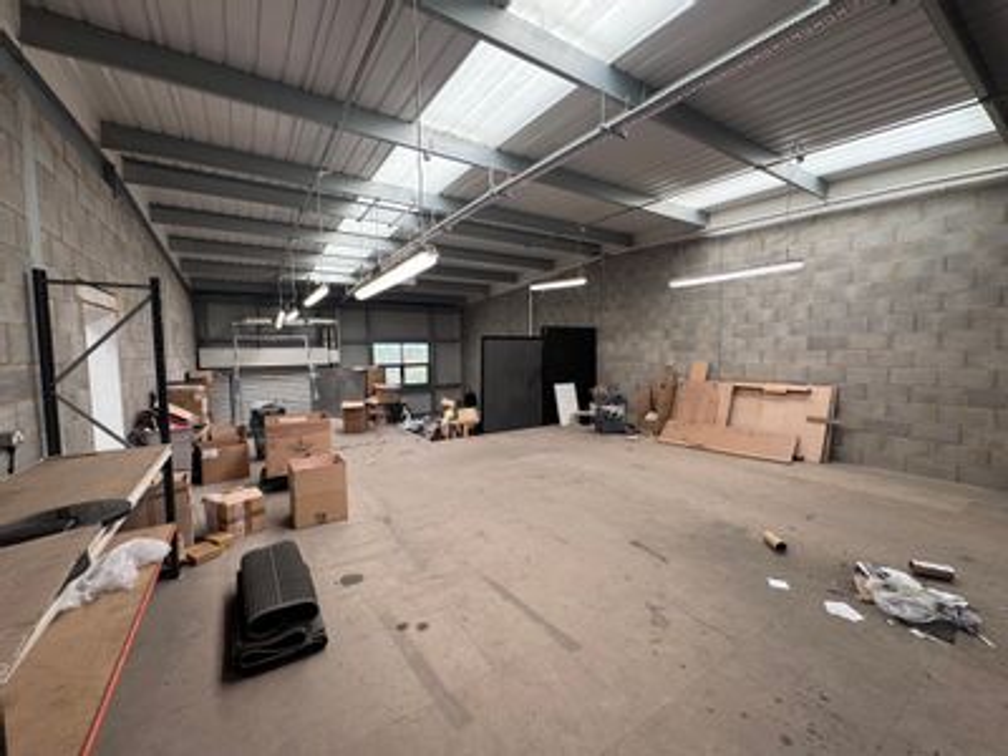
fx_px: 408
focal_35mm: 14
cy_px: 378
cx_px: 504
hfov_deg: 102.1
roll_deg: +0.8
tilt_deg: -3.8
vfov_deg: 85.7
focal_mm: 2.22
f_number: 2.2
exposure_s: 1/99
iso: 50
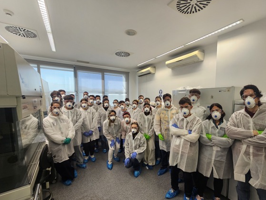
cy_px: 107
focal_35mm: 14
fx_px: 108
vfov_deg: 85.6
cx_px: 143
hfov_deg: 101.9
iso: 125
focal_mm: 2.2
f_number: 2.2
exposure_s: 1/50
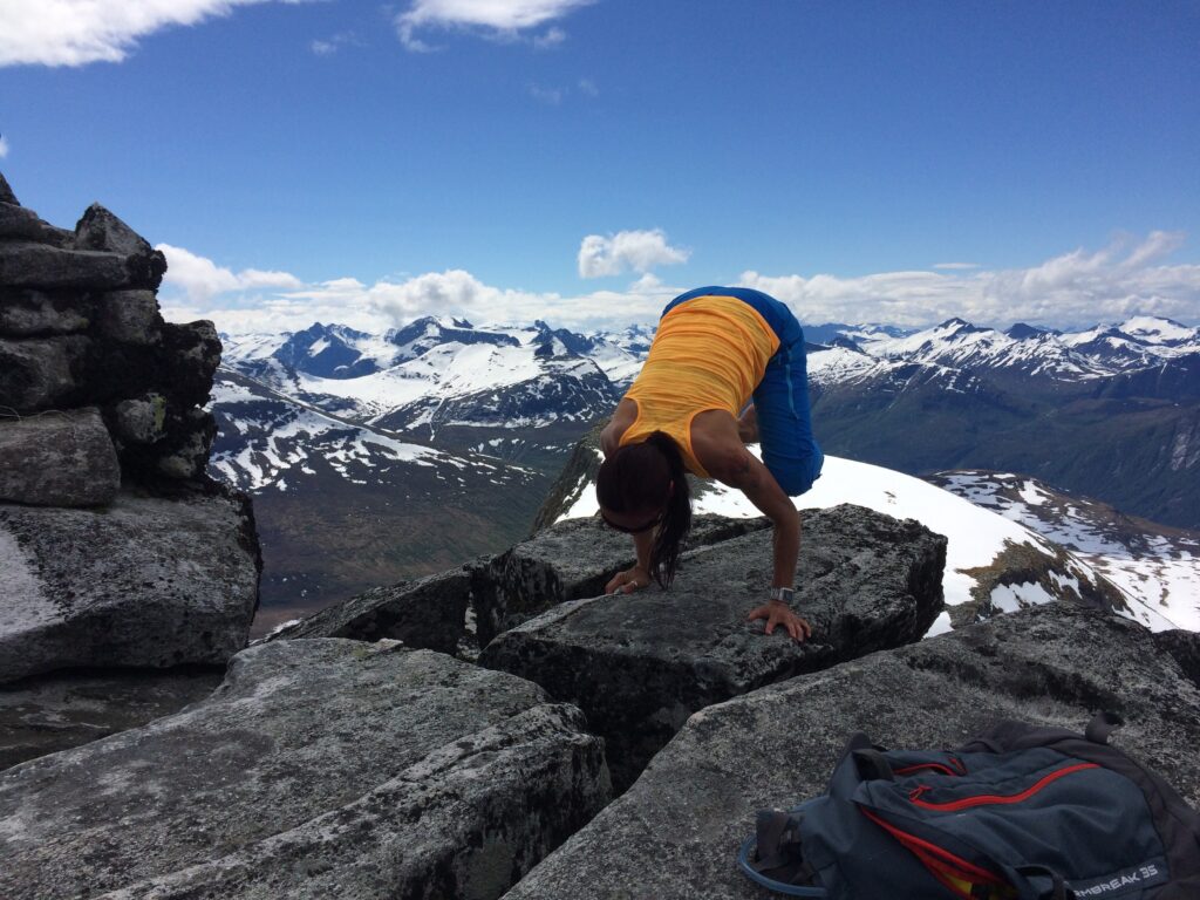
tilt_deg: -7.1
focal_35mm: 29
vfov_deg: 48.2
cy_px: 450
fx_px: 1005
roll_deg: +1.1
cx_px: 600
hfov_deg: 61.7
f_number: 2.2
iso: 32
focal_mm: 4.15
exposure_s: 1/5882
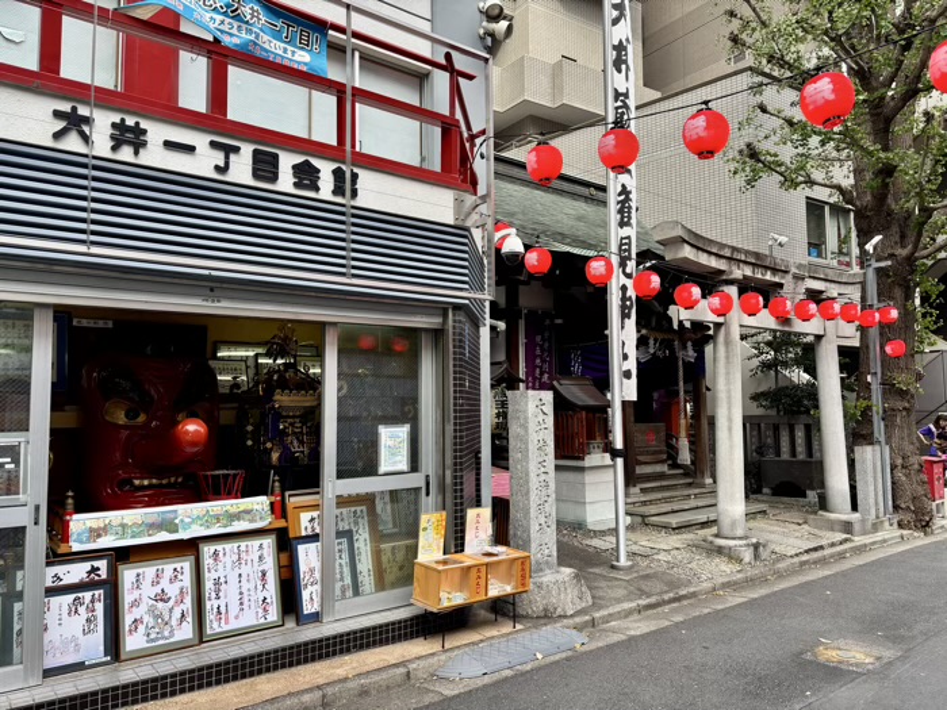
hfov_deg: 67.3
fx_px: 711
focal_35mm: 26
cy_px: 355
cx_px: 474
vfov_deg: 53.1
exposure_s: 1/390
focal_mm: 5.96
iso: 50
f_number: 1.6
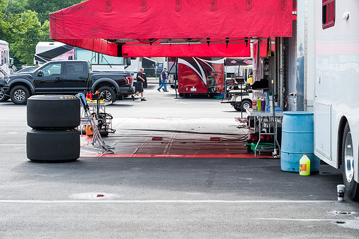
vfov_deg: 17.5
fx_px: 778
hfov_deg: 26.0
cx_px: 180
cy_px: 120
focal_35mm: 78
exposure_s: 1/125
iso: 400
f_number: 9
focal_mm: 52
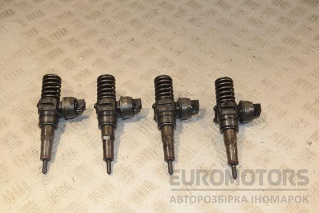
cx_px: 160
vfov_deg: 29.9
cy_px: 106
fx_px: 399
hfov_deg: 43.6
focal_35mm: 45
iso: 800
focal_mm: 30
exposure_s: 1/200
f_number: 7.1
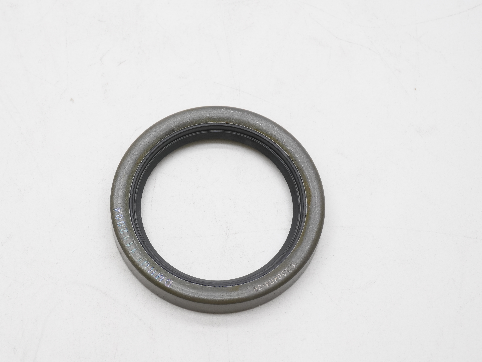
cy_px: 190
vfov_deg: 15.4
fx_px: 1337
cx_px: 193
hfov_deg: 20.4
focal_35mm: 96
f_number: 11
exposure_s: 1/80
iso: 640
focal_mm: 50
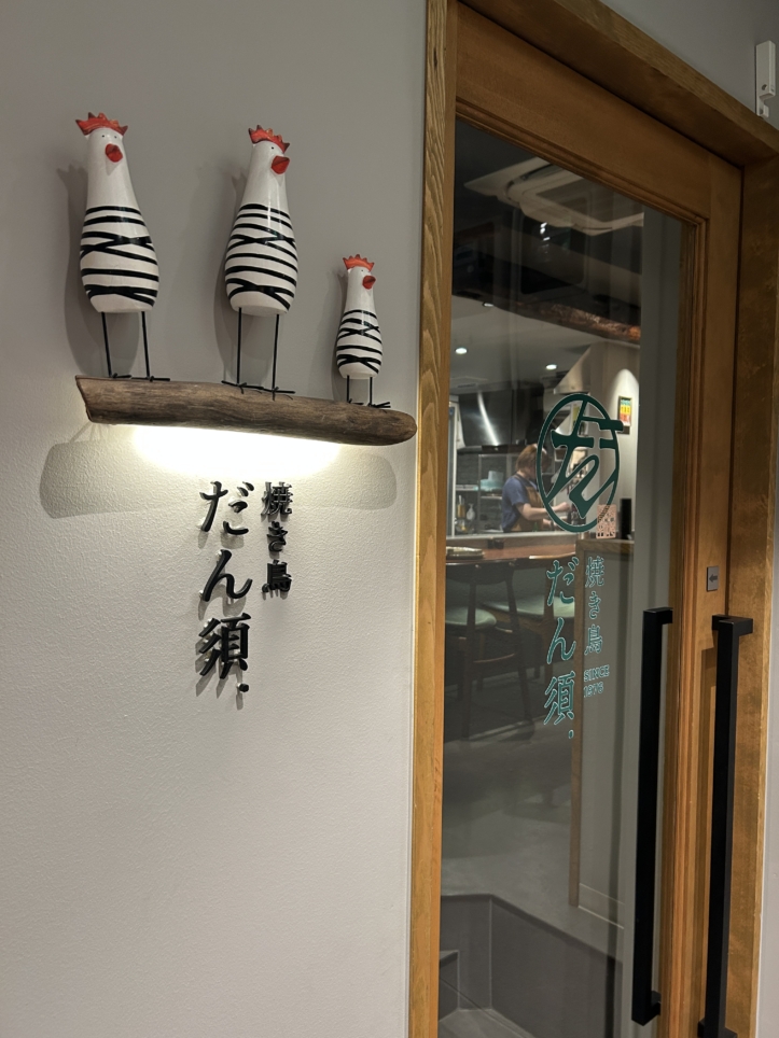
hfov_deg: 53.1
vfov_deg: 67.3
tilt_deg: -2.1
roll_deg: -0.6
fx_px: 780
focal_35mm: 26
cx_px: 390
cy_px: 519
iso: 125
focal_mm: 5.7
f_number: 1.5
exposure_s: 1/50
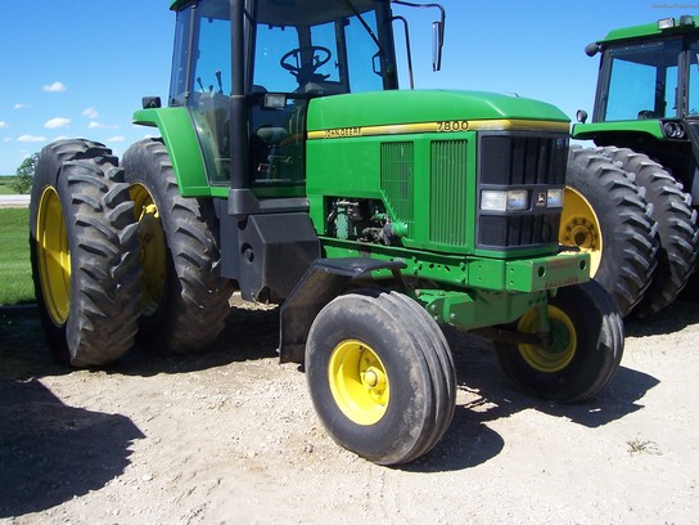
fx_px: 687
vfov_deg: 41.8
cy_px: 262
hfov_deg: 54.0
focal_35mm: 34
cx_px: 350
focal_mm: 5.6
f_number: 5.6
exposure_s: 1/350
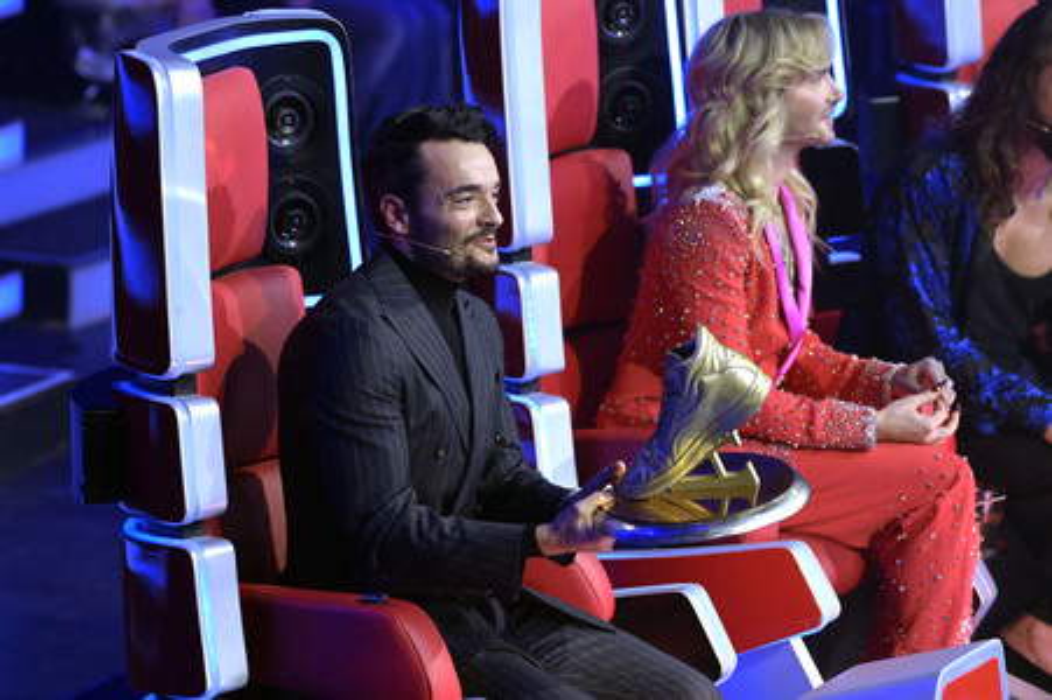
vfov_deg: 5.1
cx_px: 526
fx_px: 7884
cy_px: 350
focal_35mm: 270
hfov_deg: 7.6
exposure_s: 1/400
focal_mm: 270
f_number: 5.6
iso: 12800
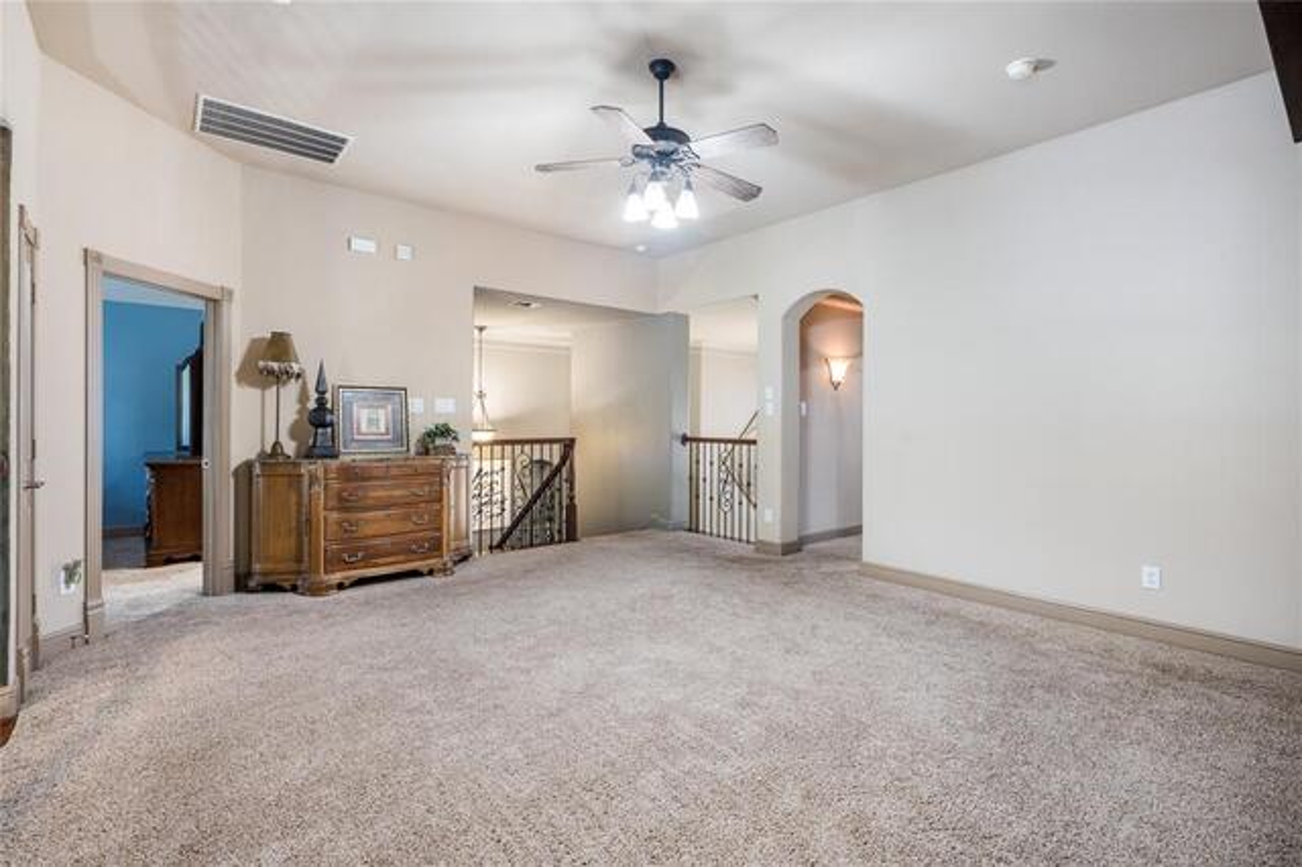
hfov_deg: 96.8
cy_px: 434
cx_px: 651
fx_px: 578
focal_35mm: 16
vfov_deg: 73.7
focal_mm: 16
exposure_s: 1.3
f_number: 10
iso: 320
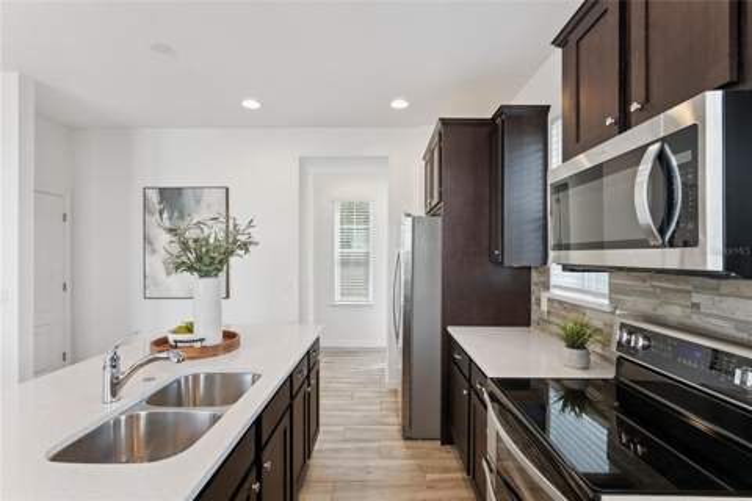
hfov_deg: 96.7
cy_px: 250
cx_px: 376
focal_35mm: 16
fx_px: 334
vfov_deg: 73.7
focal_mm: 16
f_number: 9
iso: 3200
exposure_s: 1/125
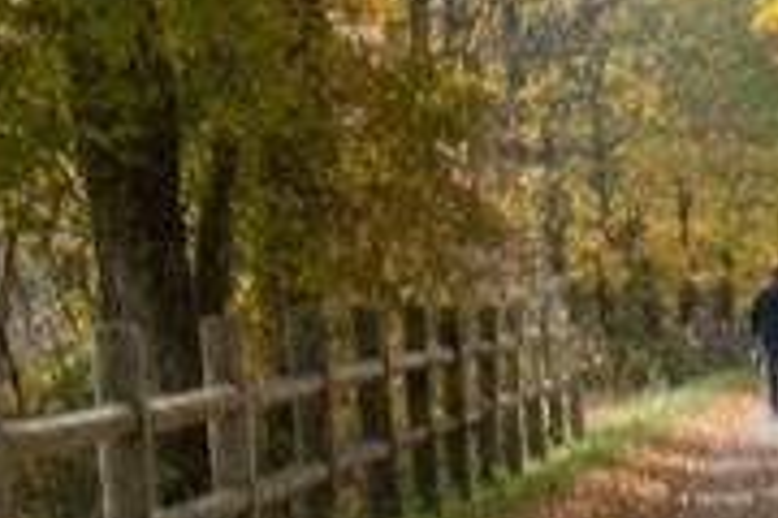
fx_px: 4430
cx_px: 1906
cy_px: 781
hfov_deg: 9.0
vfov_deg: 6.6
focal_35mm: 205
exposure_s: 1/640
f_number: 4
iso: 200
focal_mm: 37
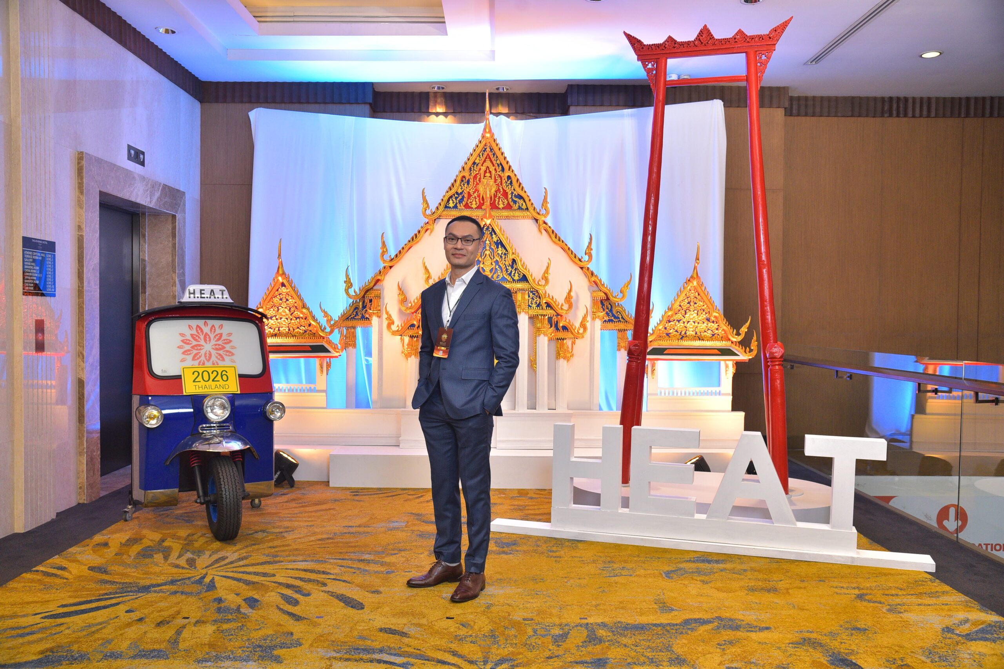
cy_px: 334
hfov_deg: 65.5
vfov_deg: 46.4
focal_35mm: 28
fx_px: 781
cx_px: 502
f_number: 5.6
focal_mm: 28
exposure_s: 1/125
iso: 1600
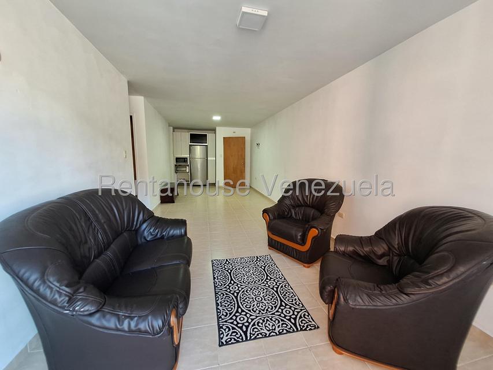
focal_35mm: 13
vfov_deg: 89.9
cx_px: 246
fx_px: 185
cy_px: 185
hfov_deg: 106.2
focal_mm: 1.74
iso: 160
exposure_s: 1/40
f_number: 2.2
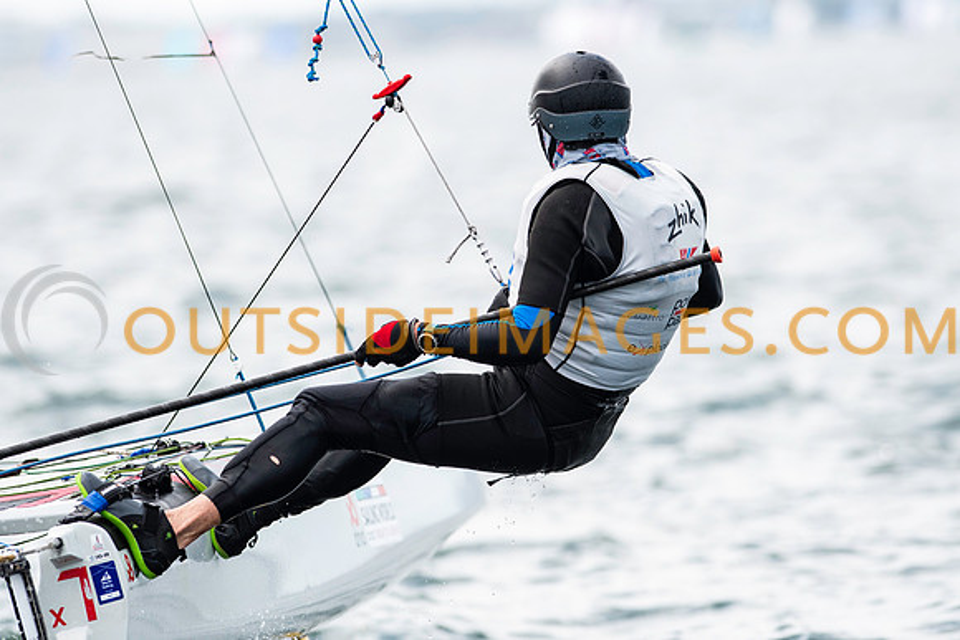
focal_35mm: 450
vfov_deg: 3.1
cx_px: 480
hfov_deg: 4.6
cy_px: 320
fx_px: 12002
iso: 400
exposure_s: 1/3200
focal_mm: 300
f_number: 5
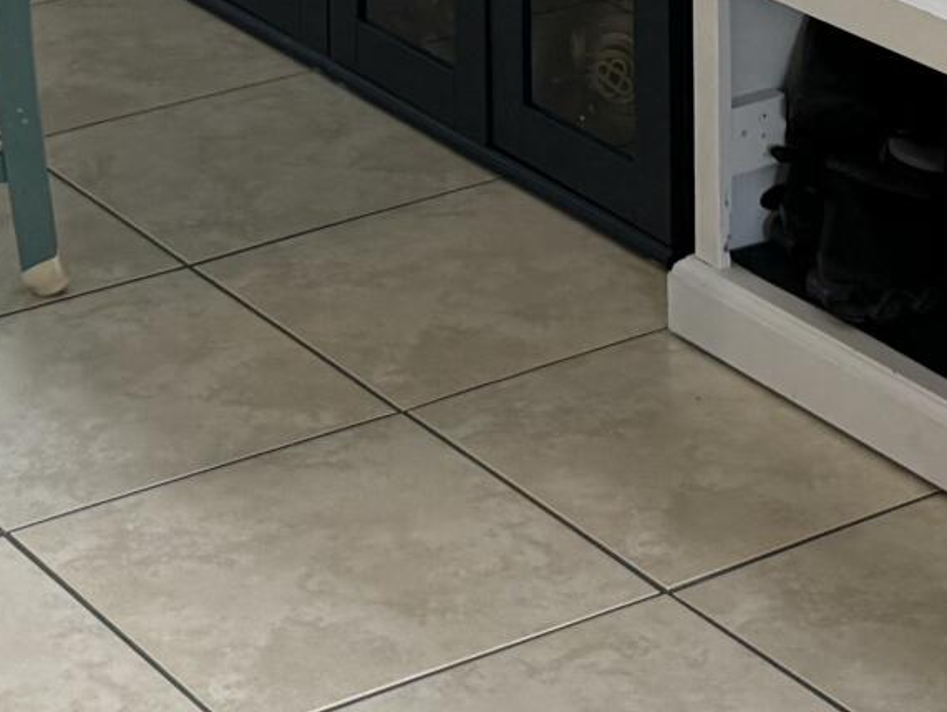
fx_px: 3449
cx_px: 512
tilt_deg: -5.6
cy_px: -793
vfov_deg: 10.6
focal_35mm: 126
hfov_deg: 15.6
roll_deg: +0.1
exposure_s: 1/132
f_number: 1.78
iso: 125
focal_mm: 6.76
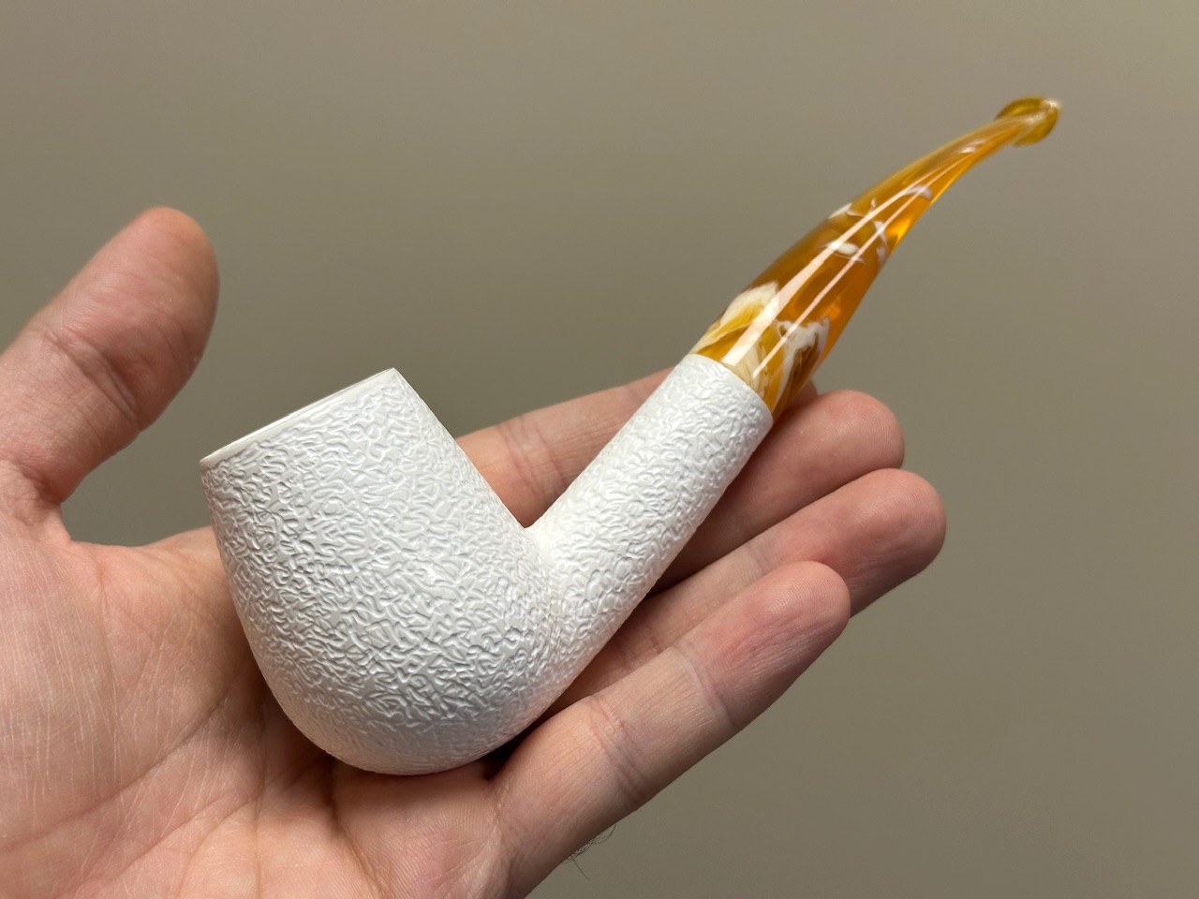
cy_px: 450
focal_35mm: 48
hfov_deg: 39.7
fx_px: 1663
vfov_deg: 30.3
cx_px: 600
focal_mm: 6.86
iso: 50
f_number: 1.78
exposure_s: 1/121
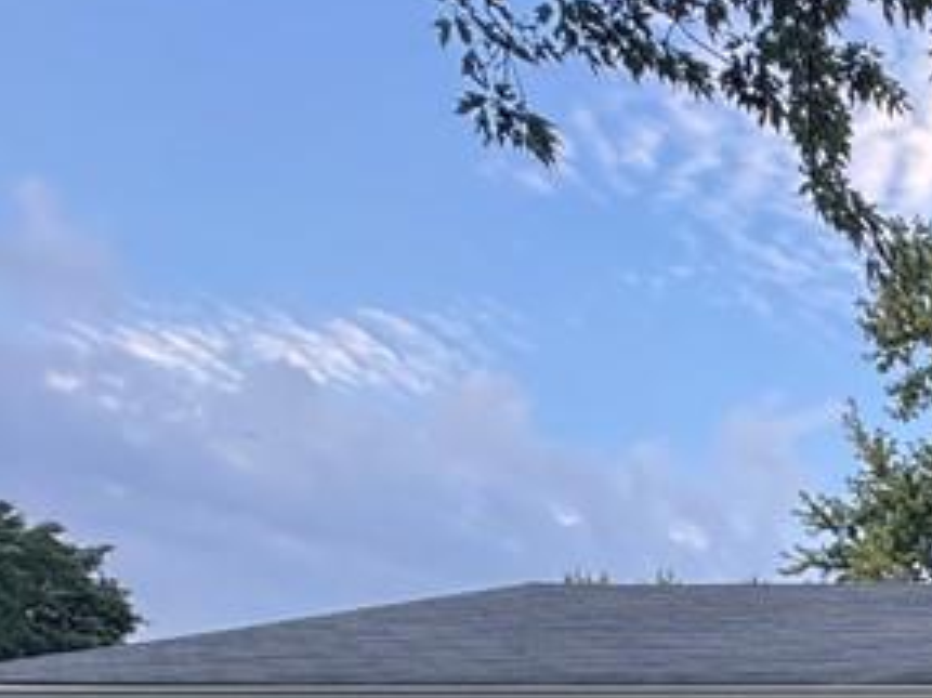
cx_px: 1500
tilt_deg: -4.5
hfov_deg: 25.2
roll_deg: -0.9
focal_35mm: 50
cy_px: 1097
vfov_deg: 22.7
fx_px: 1346
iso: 64
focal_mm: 2.22
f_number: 2.2
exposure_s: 1/99
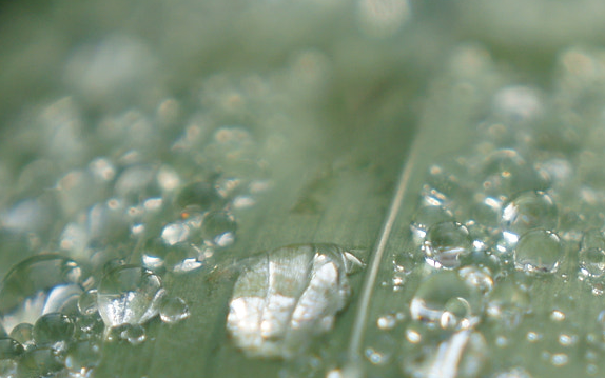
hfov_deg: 7.3
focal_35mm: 289
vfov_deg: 4.5
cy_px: 256
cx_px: 164
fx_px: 4763
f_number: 5.6
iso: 200
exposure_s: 1/200
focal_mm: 53
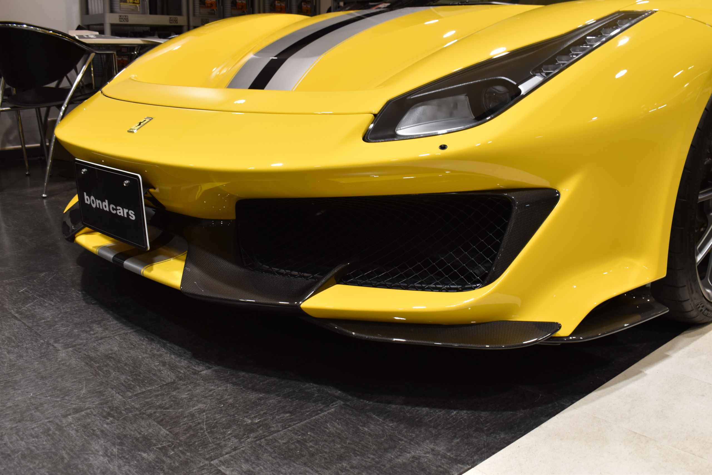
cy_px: 238
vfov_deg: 36.9
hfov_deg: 53.1
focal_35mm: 36
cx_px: 356
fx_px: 712
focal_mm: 24
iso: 450
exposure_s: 1/40
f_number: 8
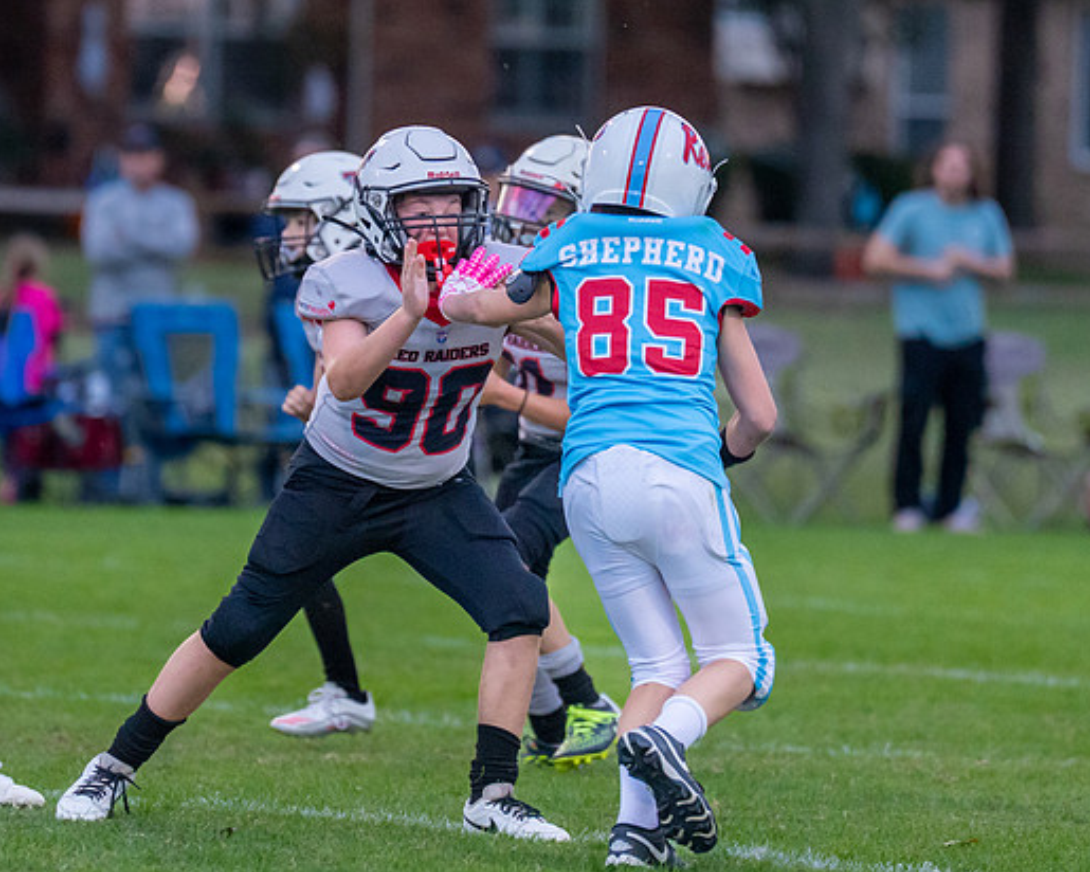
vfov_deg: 3.1
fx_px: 16291
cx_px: 344
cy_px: 298
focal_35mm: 505
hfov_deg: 3.8
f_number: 2.8
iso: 1600
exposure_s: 1/1250
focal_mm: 200
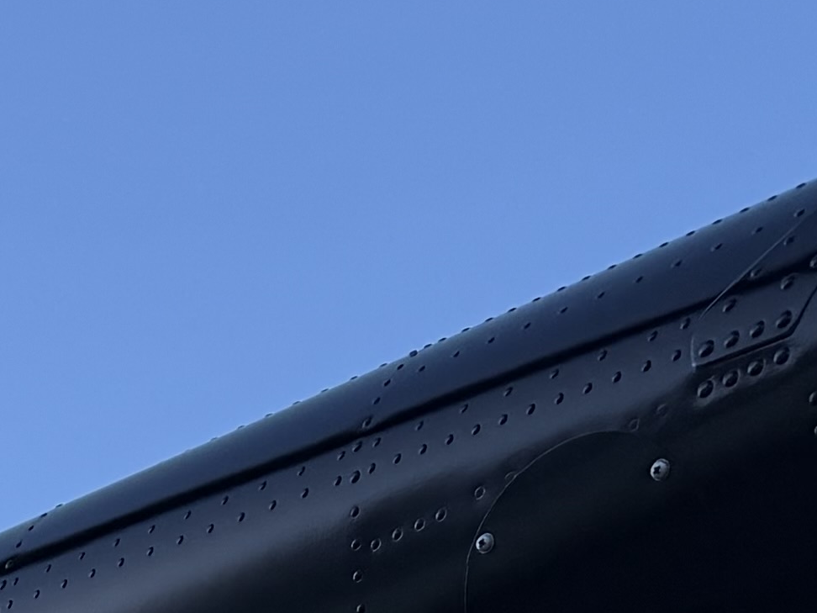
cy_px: 1748
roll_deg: -0.6
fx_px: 3328
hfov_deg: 12.5
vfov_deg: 8.9
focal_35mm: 141
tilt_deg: +11.3
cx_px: -753
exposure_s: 1/2801
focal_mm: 6.76
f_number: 1.78
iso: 80
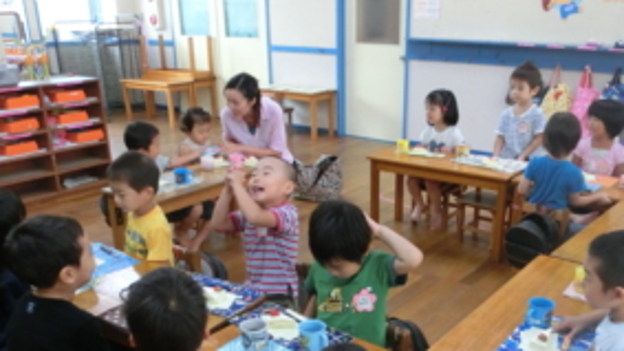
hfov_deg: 53.8
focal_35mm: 37
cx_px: 357
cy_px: 252
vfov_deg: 31.5
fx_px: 612
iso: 400
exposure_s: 1/125
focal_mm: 4.24
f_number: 3
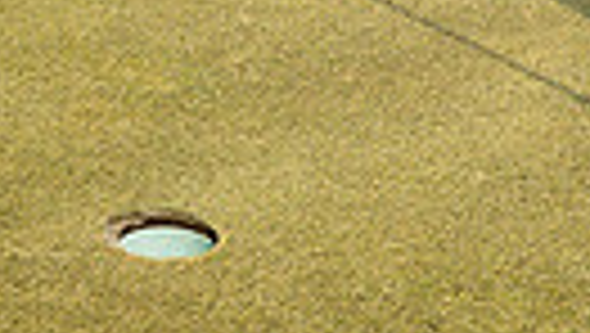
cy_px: -522
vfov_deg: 6.1
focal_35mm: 191
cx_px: 9
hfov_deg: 11.2
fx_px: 2991
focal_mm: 53
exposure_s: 1/250
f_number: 8
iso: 100
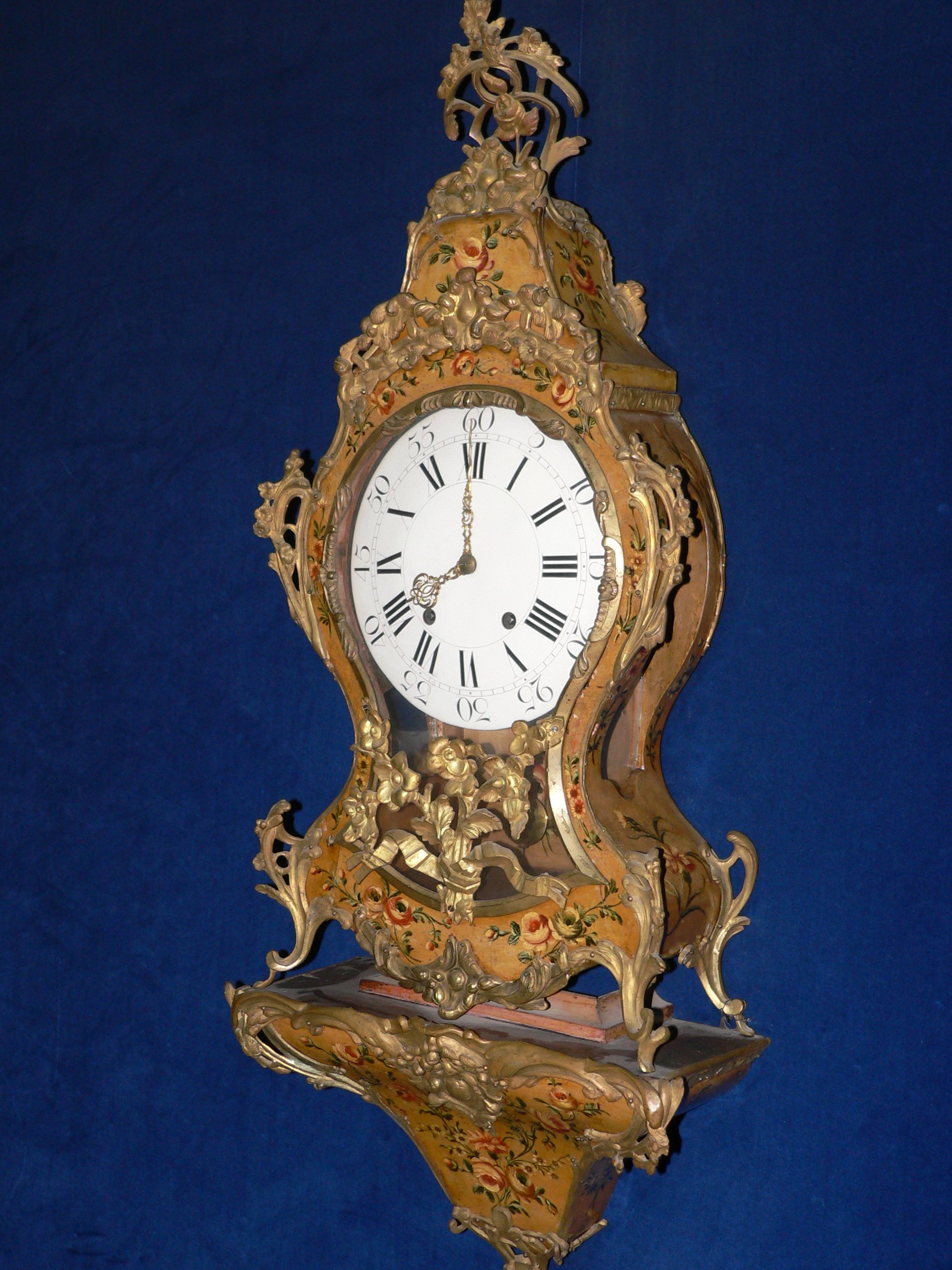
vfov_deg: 38.9
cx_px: 476
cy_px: 635
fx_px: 1797
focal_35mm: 49
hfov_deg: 29.7
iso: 100
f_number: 2.8
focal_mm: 8.1
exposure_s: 1/60
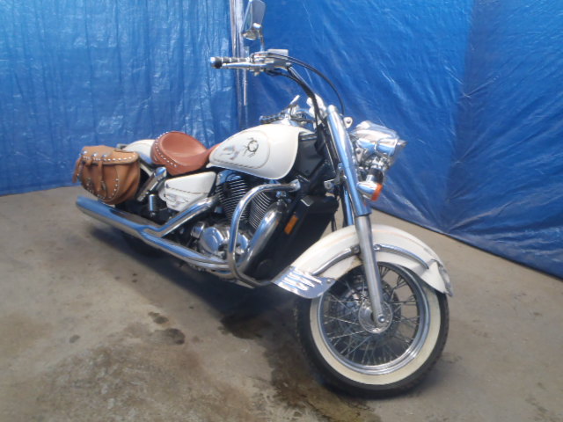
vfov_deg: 49.7
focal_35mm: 28
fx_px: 455
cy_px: 211
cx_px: 282
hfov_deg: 63.4
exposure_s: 1/15
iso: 200
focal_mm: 5
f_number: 3.5
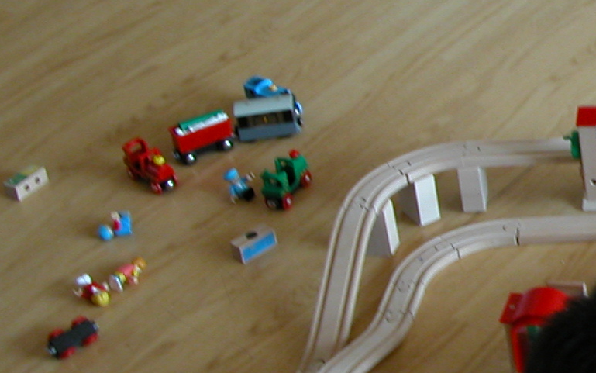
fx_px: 1950
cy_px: 154
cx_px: 873
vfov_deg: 10.9
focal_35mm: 120
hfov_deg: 16.0
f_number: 2.8
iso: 100
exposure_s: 1/13.6
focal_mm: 8.9
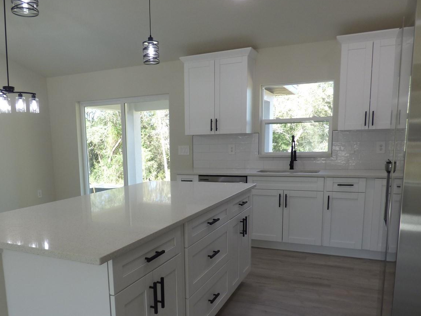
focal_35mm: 28
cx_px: 169
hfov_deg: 62.9
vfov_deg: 49.1
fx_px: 341
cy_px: 204
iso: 100
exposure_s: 1/80
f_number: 2.8
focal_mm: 3.58
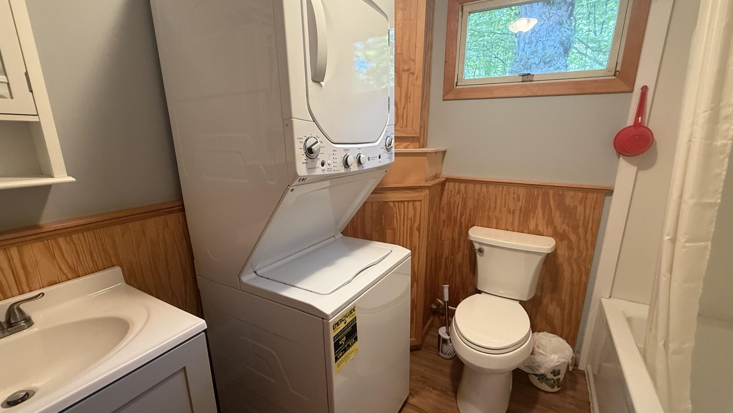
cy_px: 216
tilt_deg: -13.6
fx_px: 311
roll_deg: -0.5
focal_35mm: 16
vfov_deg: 67.0
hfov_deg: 99.3
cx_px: 377
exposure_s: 1/60
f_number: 2.2
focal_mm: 2.22
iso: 400
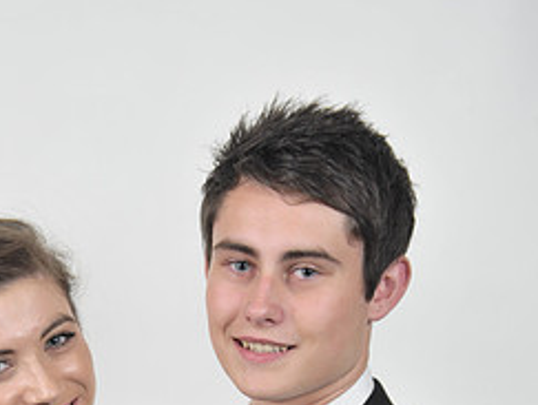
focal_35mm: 142
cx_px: 162
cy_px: 549
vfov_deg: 10.2
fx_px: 2210
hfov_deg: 13.8
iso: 1000
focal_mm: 62
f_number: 7.1
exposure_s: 1/160
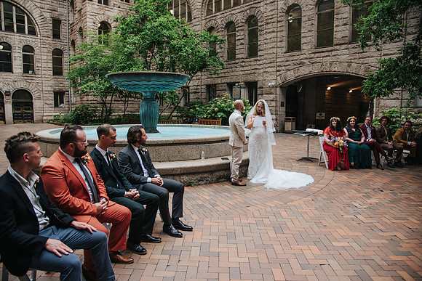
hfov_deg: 73.0
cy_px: 140
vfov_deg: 52.6
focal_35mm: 24
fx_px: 285
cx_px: 211
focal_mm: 24
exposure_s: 1/500
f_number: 4
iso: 360
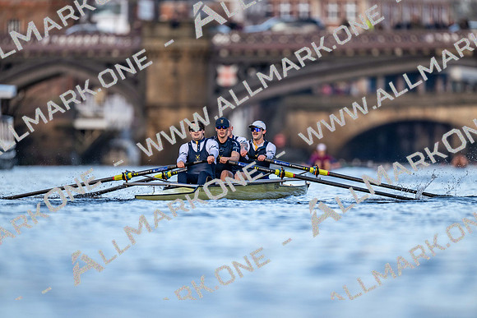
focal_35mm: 600
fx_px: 7951
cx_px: 238
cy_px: 159
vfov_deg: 2.3
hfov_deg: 3.4
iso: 1000
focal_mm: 600
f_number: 4
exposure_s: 1/2500
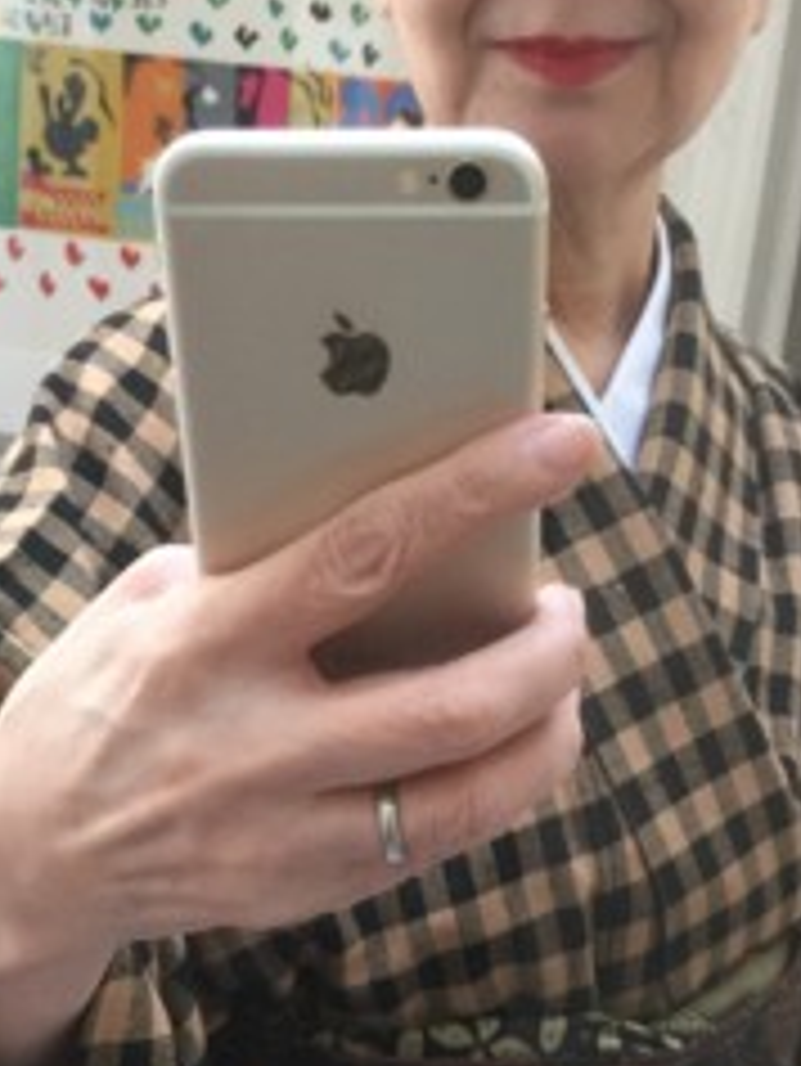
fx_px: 1695
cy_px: 774
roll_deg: -5.3
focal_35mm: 55
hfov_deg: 26.6
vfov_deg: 34.3
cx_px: 392
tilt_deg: -16.5
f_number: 2.2
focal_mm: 4.15
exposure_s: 1/30
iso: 160
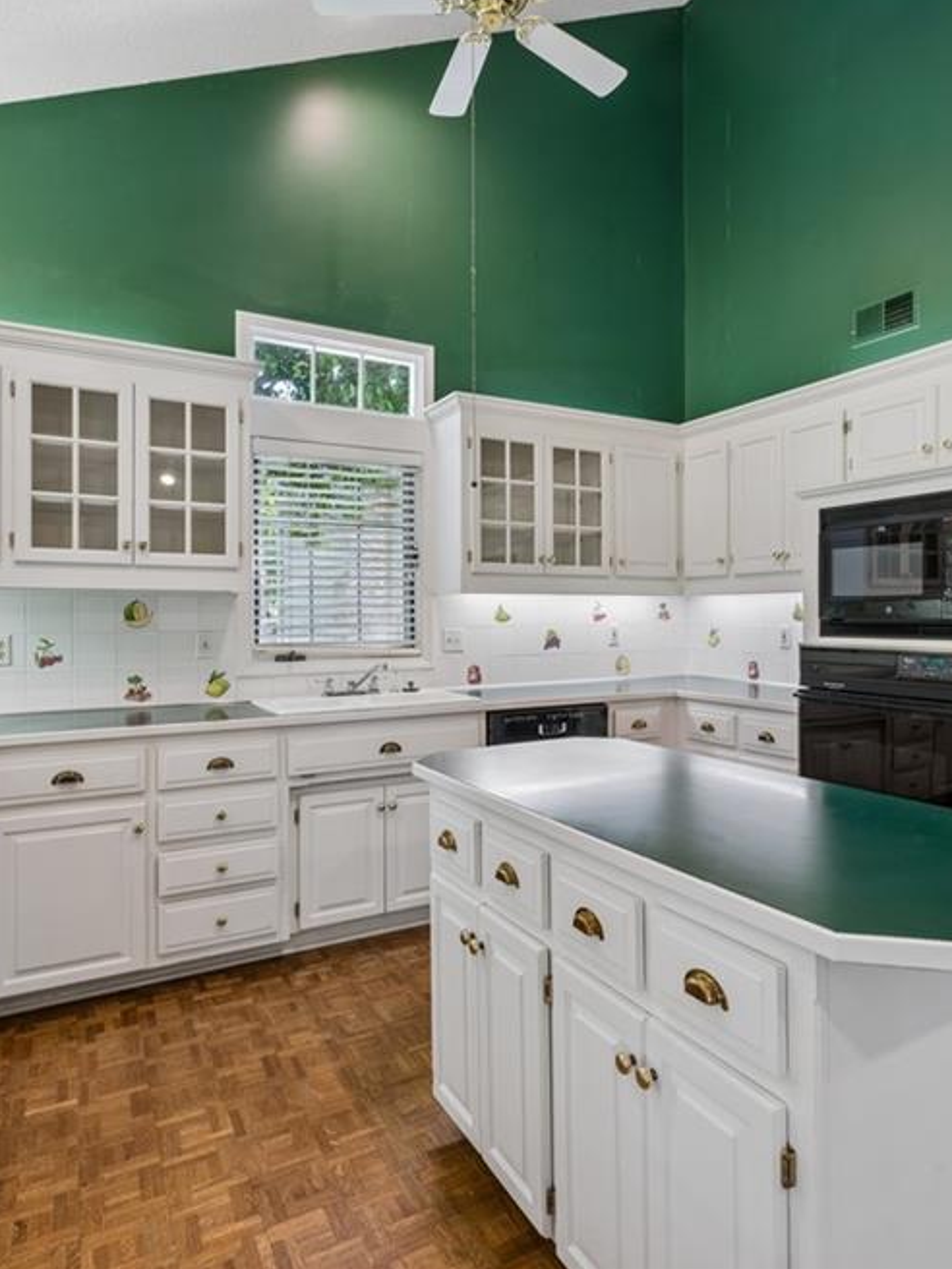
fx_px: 770
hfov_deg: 63.2
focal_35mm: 21
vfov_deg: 79.0
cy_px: 613
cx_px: 538
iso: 400
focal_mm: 14
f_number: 13
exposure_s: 1/6
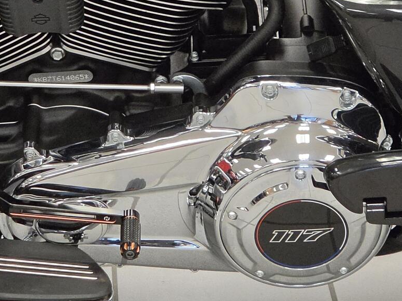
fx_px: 2078
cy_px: -5
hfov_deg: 11.0
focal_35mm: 179
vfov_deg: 8.2
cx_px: 187
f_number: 2.4
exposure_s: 1/120
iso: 500
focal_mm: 7
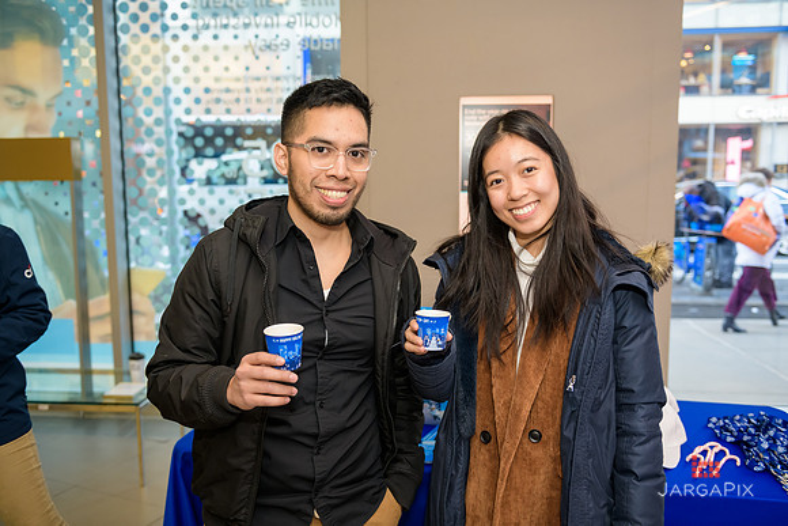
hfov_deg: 58.7
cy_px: 263
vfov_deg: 41.1
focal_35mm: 32
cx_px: 394
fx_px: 701
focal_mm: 32
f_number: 3.2
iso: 800
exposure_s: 1/125
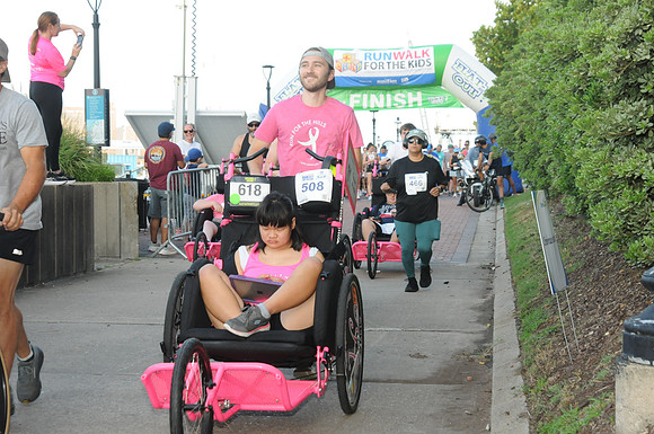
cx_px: 327
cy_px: 217
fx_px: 1306
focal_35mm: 72
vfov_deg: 18.9
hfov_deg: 28.1
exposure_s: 1/250
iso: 800
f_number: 9
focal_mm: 48
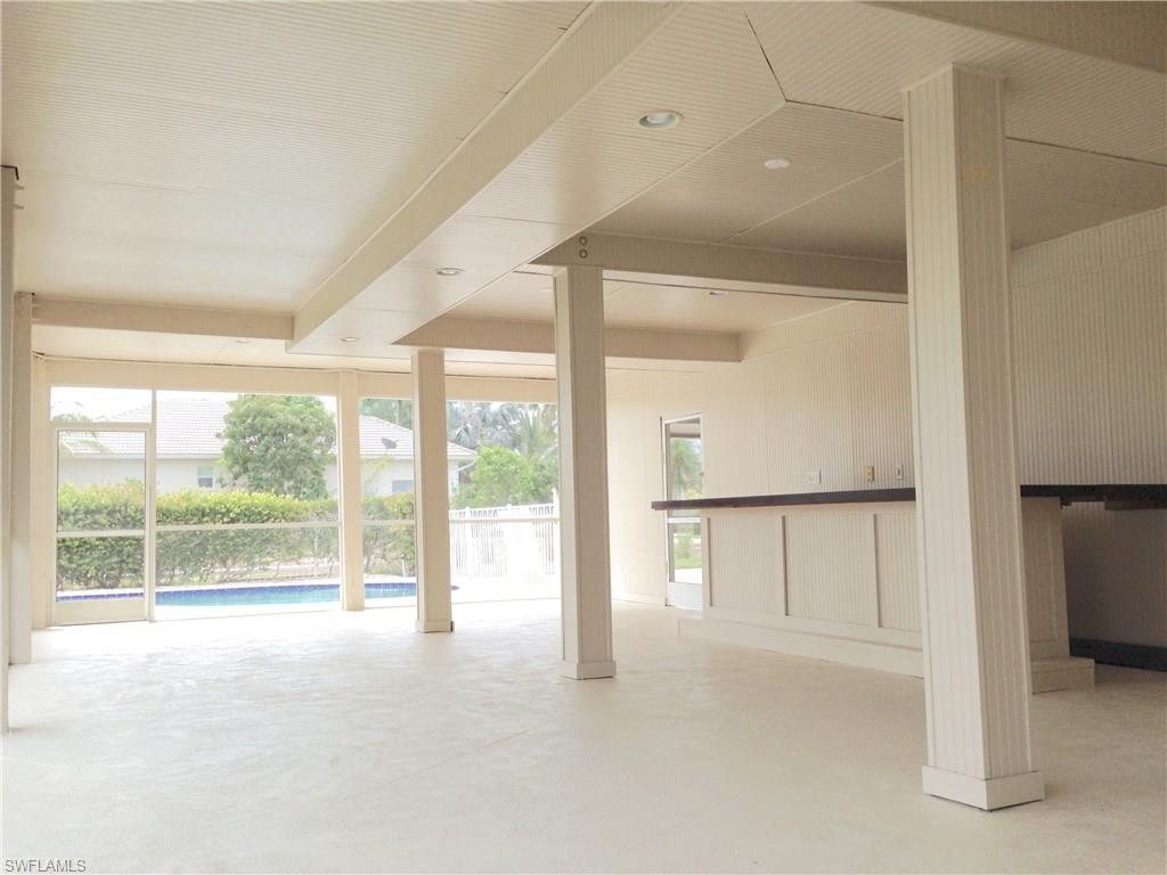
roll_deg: +2.8
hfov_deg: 55.4
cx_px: 584
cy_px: 438
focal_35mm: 33
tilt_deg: +1.9
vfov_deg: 42.9
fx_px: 1113
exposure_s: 1/401
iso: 50
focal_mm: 4.12
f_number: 2.4
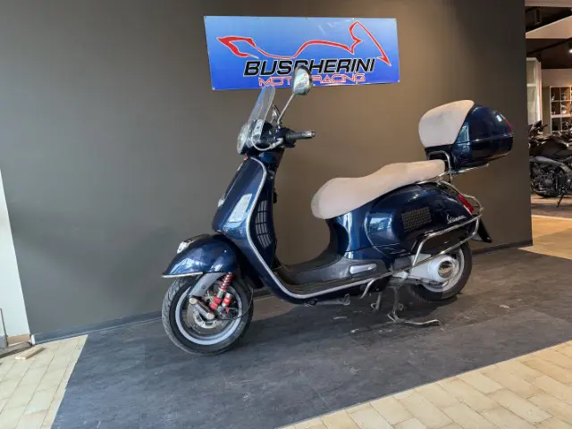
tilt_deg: -6.4
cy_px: 214
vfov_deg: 56.8
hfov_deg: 71.6
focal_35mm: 24
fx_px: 397
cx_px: 286
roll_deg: +5.2
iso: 250
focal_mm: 6.76
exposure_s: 1/100
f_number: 1.78
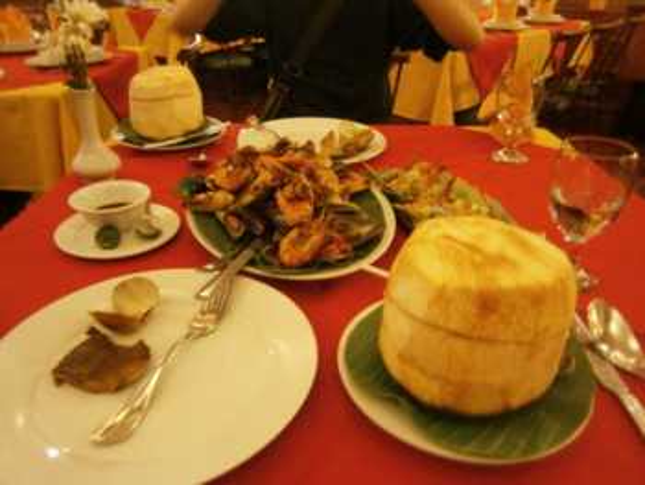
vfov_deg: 53.1
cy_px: 242
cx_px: 322
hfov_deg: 67.3
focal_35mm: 26
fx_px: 485
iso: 250
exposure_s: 1/2
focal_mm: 4.7
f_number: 2.8
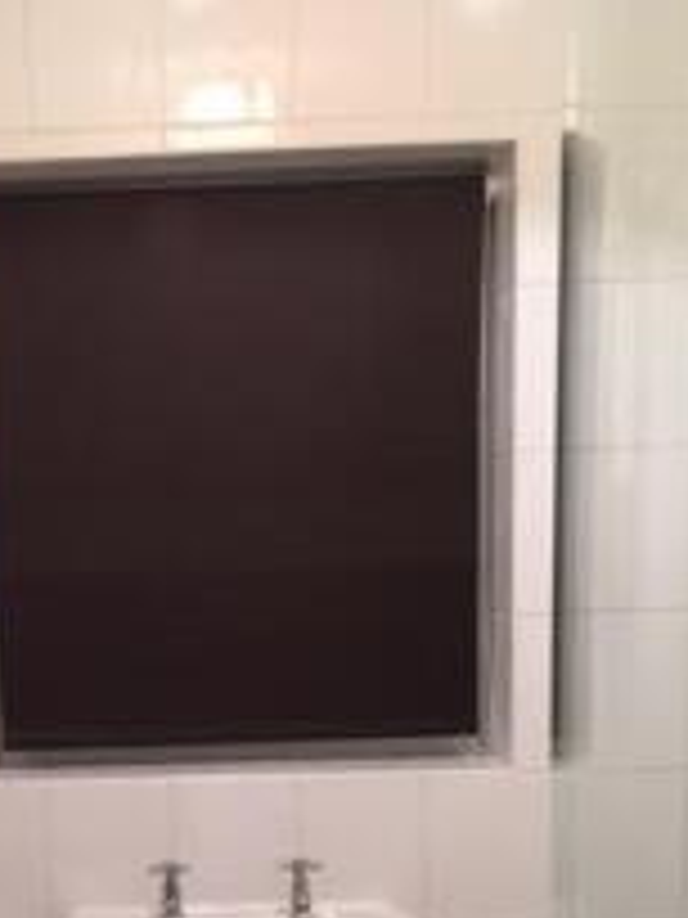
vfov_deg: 30.3
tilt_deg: -6.1
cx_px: 40
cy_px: 763
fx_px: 1643
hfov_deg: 22.9
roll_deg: +0.4
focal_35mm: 62
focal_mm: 4.15
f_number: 2.2
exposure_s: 1/33
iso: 100
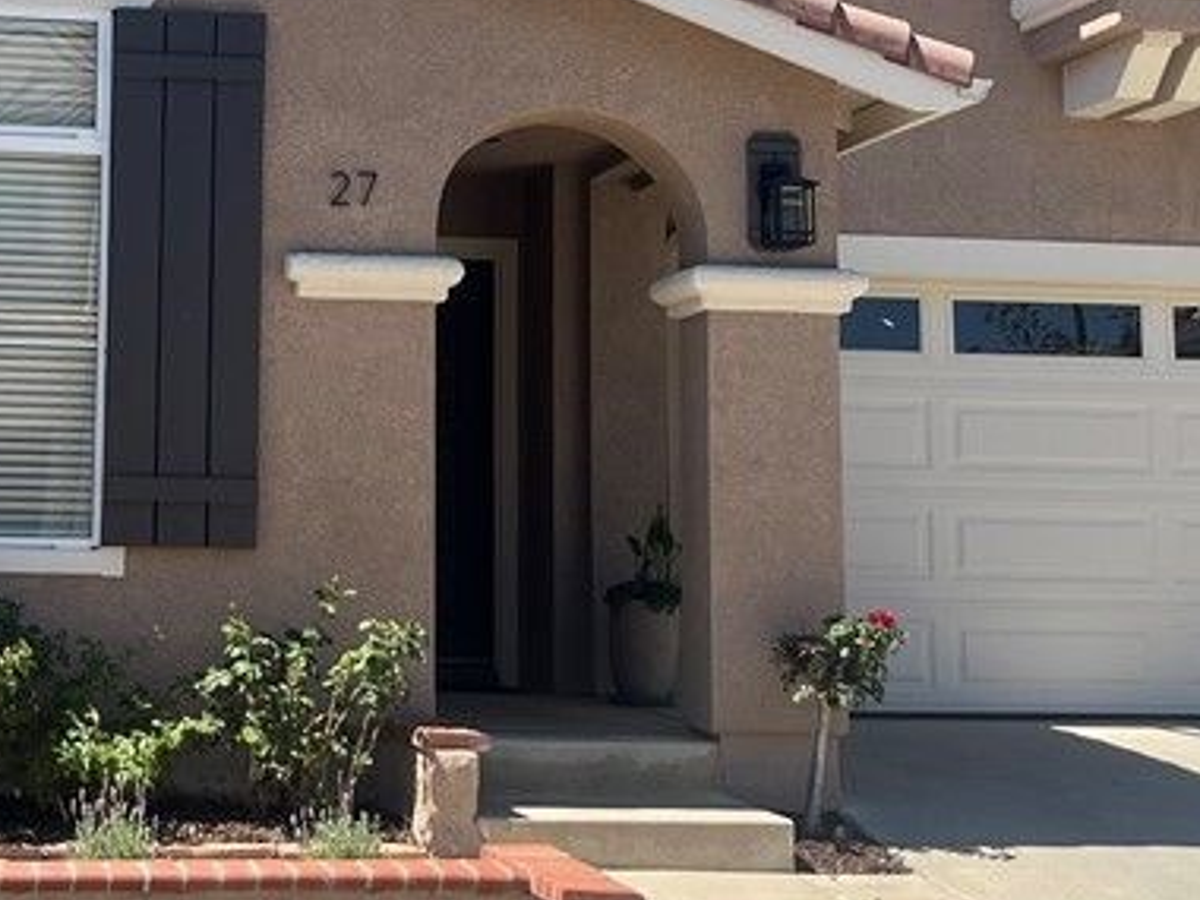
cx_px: 253
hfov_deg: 27.3
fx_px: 2427
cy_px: 253
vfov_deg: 20.9
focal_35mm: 70
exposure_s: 1/1672
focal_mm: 5.1
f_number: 1.6
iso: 50
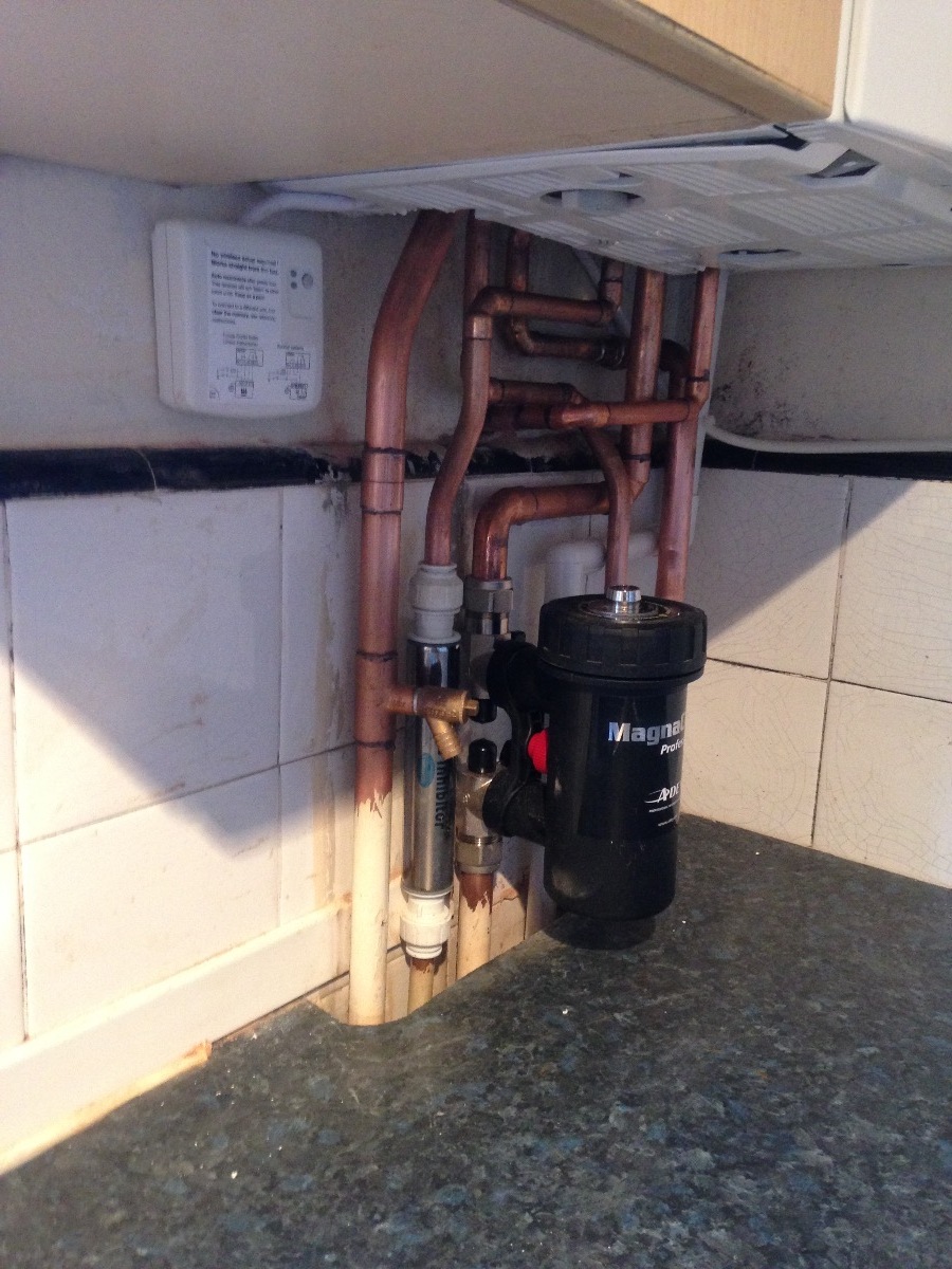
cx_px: 476
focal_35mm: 33
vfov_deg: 55.4
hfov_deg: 42.9
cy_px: 634
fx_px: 1210
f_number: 2.4
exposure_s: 1/20
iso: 320
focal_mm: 4.12
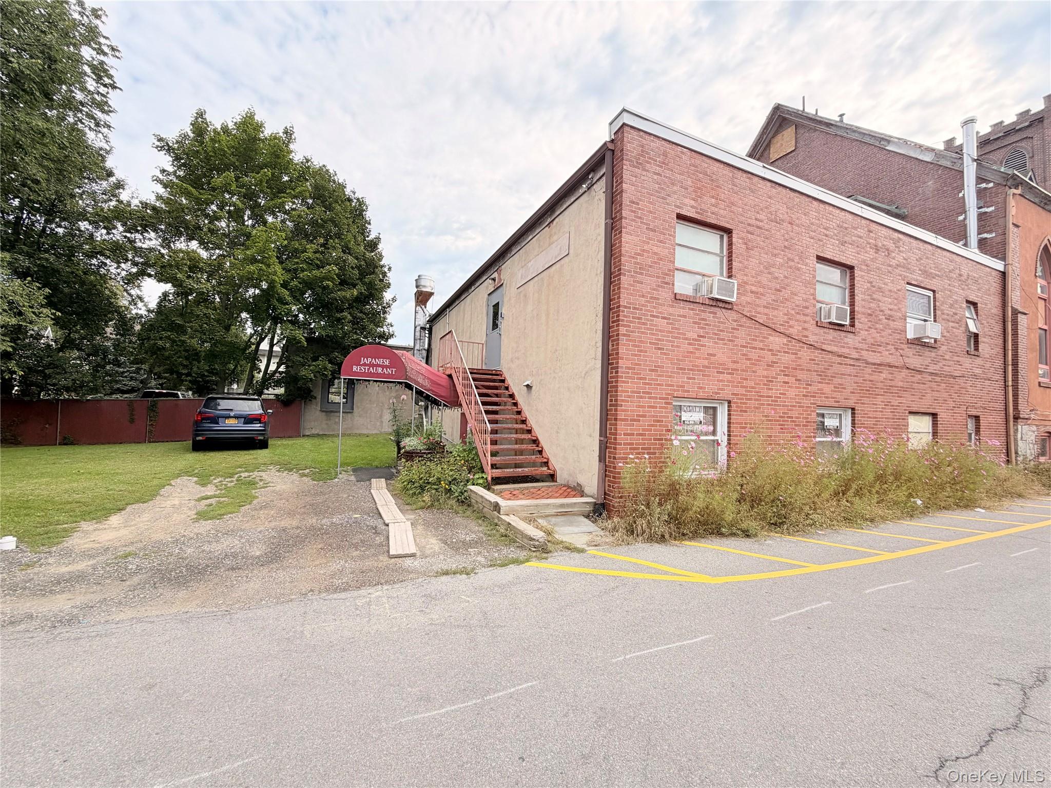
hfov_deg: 102.1
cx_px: 526
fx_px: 425
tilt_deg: +3.0
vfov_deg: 85.7
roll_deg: -1.5
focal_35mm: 14
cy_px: 394
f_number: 2.2
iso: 40
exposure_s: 1/770
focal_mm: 2.22
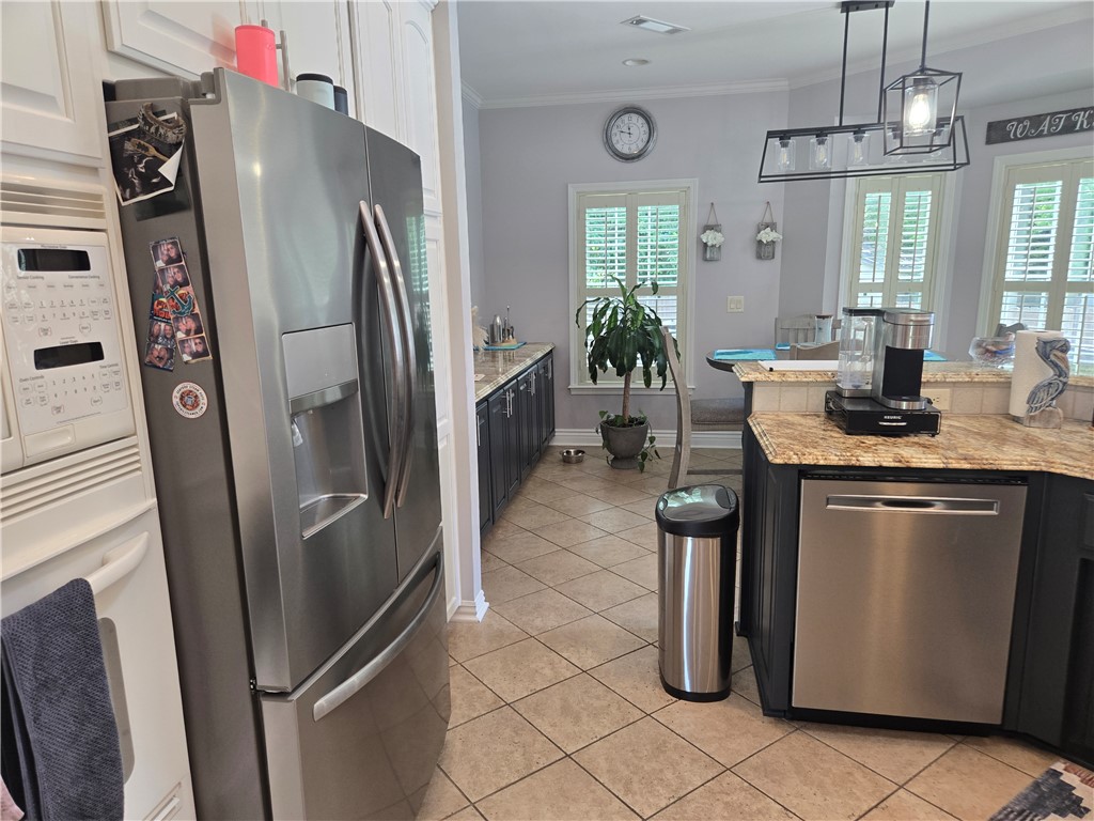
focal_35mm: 23
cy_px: 410
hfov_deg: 73.9
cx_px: 547
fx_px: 727
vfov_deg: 58.9
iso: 100
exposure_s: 1/120
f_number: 1.8
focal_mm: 5.4
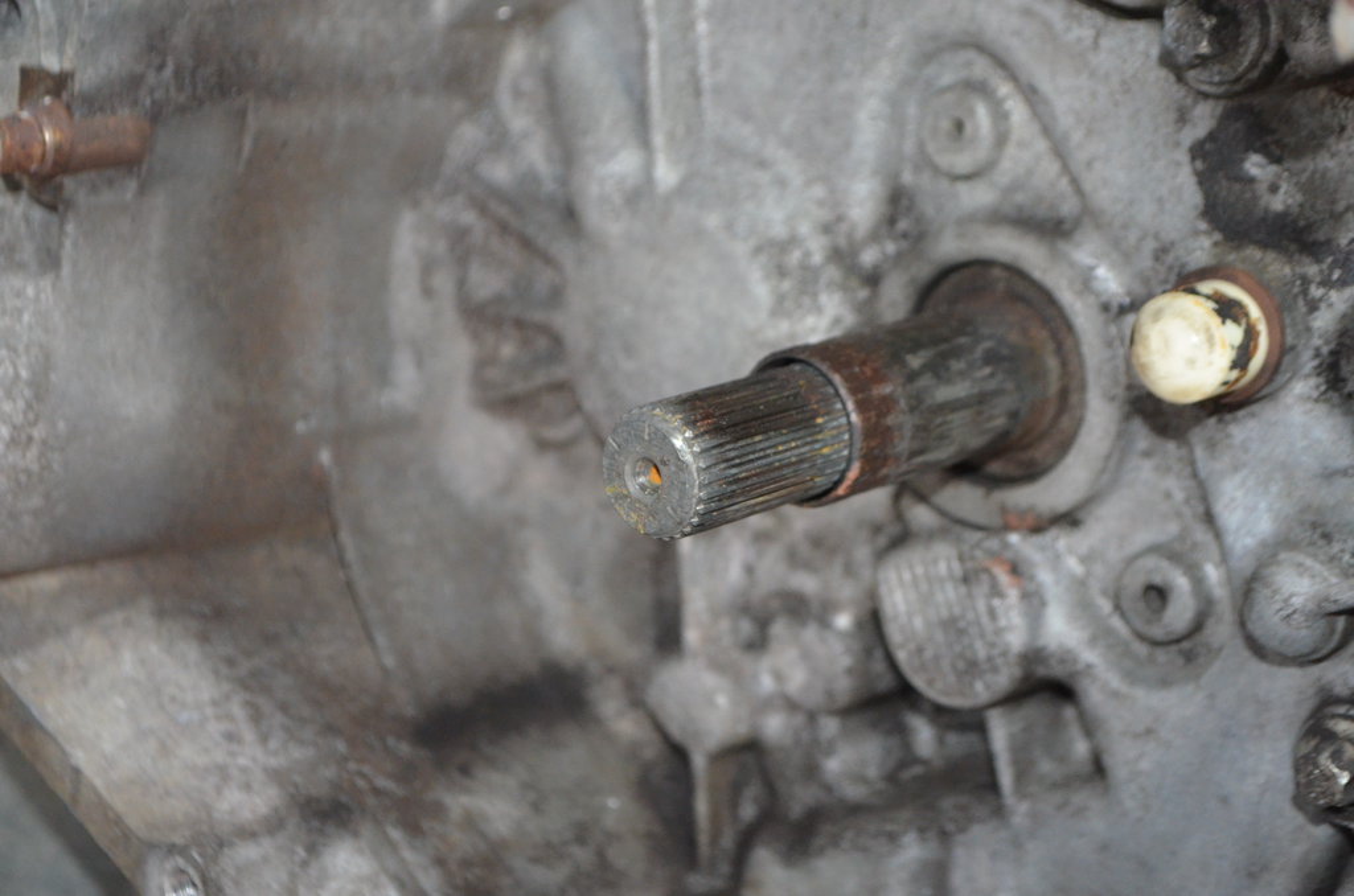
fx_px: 2533
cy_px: 448
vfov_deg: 20.1
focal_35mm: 68
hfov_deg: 29.9
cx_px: 677
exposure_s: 1/60
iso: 2800
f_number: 5.3
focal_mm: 45
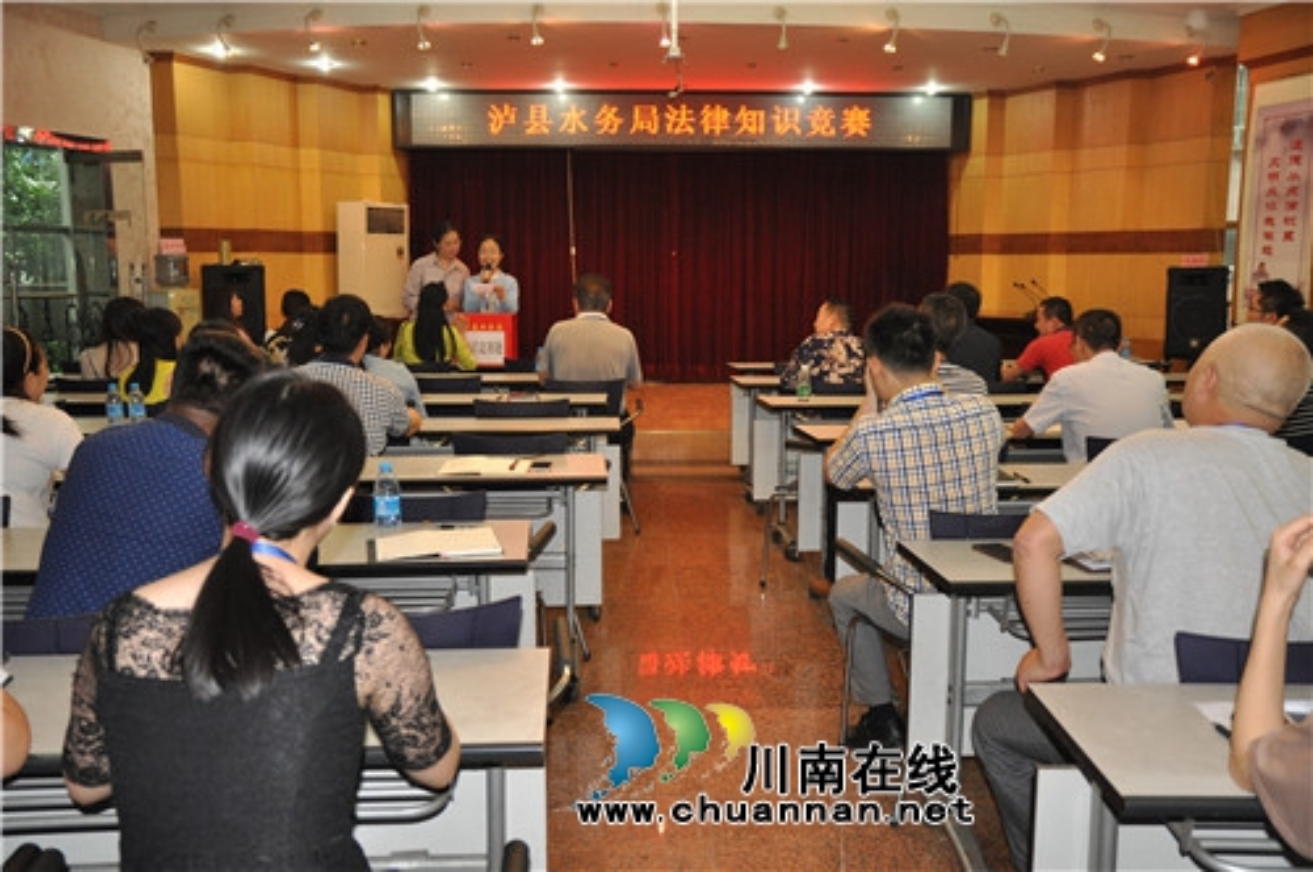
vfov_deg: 39.9
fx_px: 1202
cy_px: 436
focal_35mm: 33
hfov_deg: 57.3
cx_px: 656
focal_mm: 22
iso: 800
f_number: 3
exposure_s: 1/60
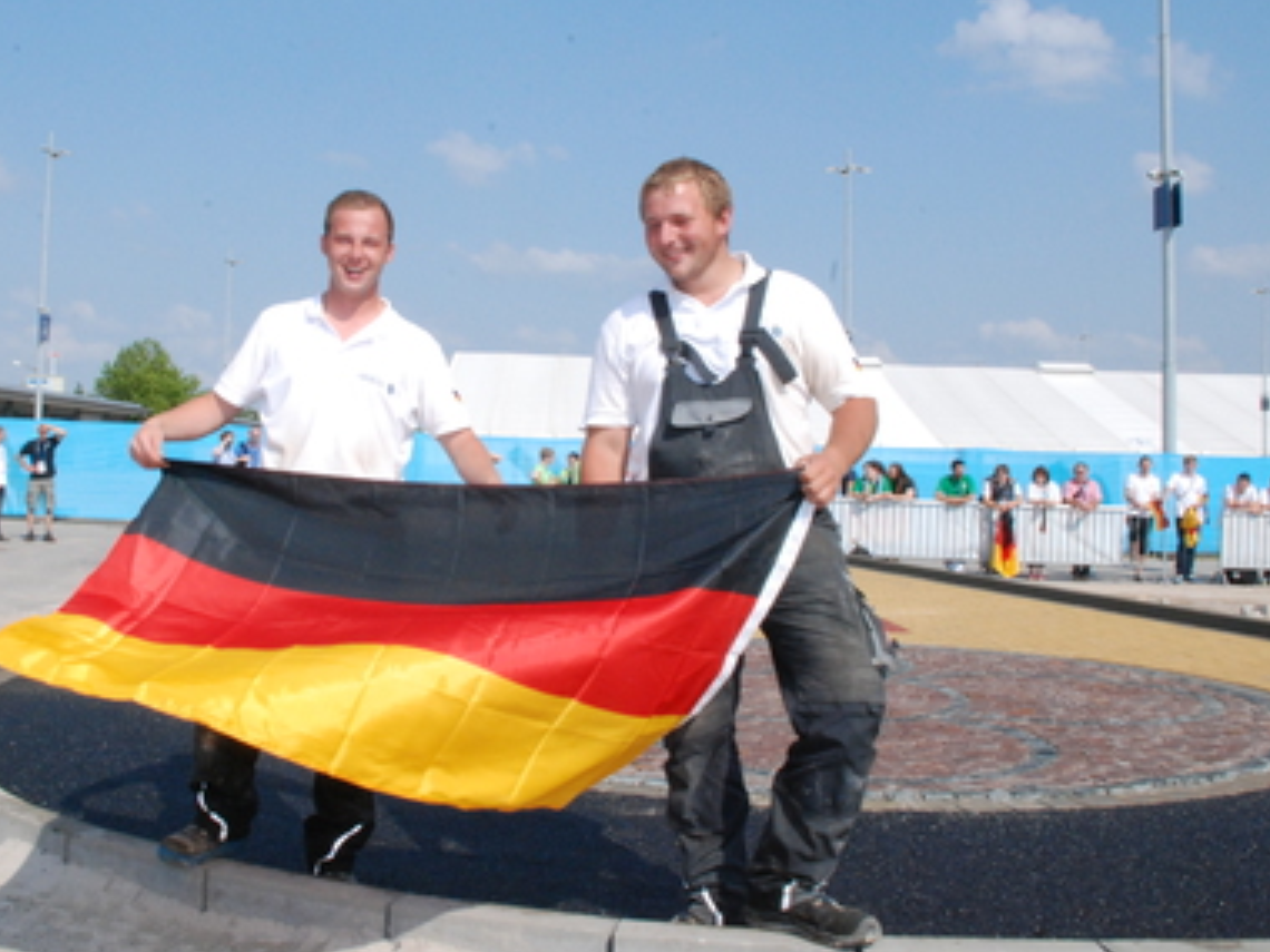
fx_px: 1504
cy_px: 396
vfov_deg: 35.1
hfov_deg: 45.6
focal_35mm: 41
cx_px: 541
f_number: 22
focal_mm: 20
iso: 1000
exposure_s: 1/200
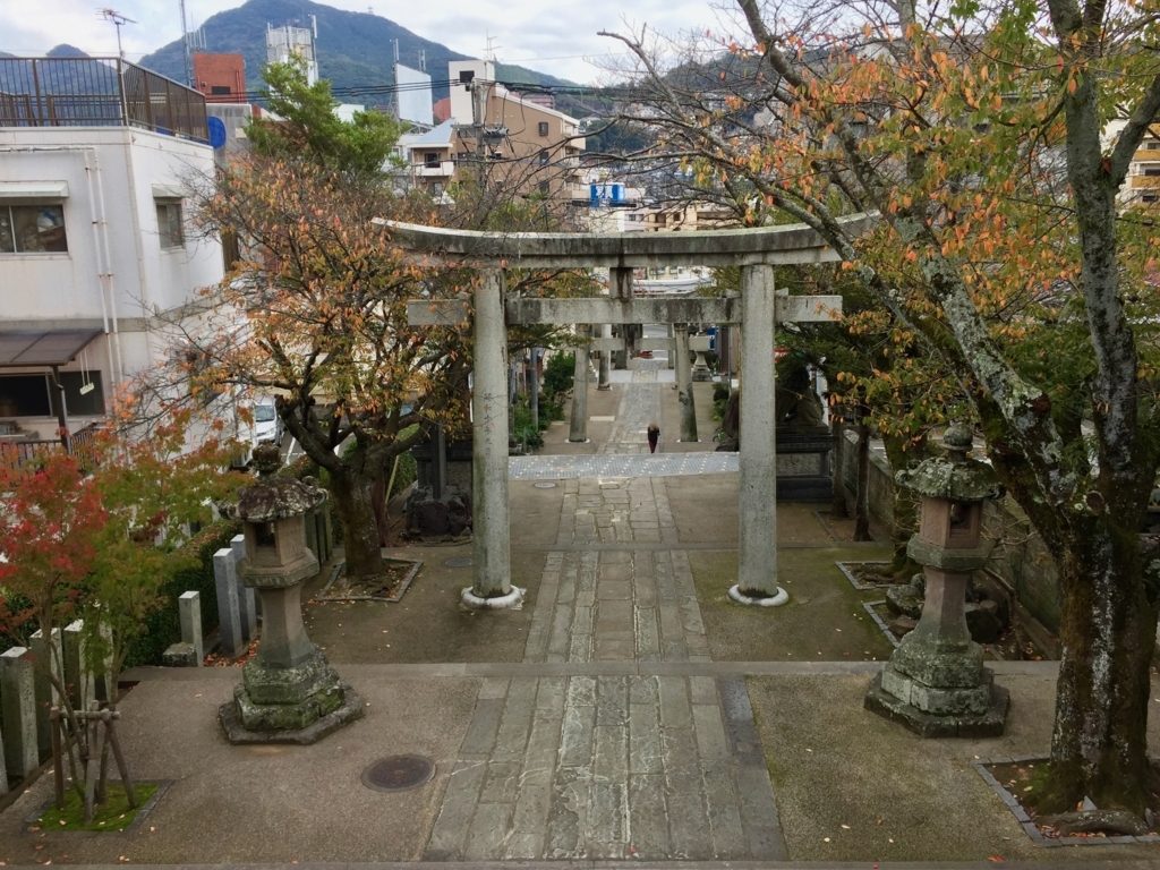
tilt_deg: -12.3
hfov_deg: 61.7
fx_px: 972
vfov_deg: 48.2
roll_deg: +0.3
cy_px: 435
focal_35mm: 29
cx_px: 580
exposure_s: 1/353
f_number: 2.2
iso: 32
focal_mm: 4.15
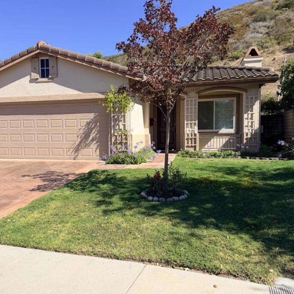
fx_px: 279
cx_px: 126
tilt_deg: -4.2
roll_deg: +1.0
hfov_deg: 55.4
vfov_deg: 55.6
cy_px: 146
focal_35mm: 29
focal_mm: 6.76
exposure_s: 1/3759
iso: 80
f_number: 1.78
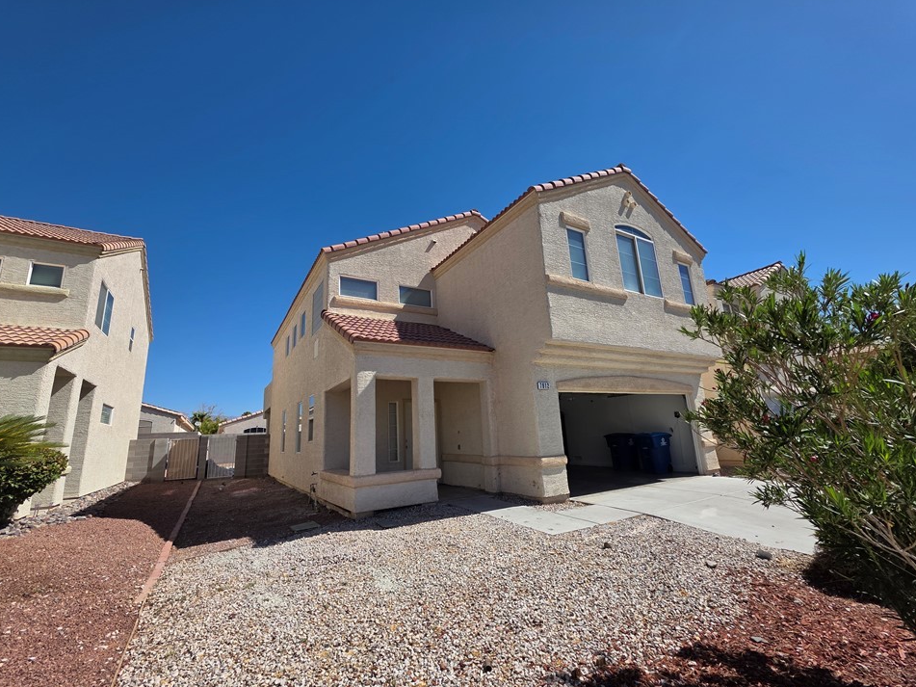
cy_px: 346
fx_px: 370
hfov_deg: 102.1
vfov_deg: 85.7
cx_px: 450
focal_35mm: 14
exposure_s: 1/3067
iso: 40
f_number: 1.9
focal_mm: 2.2
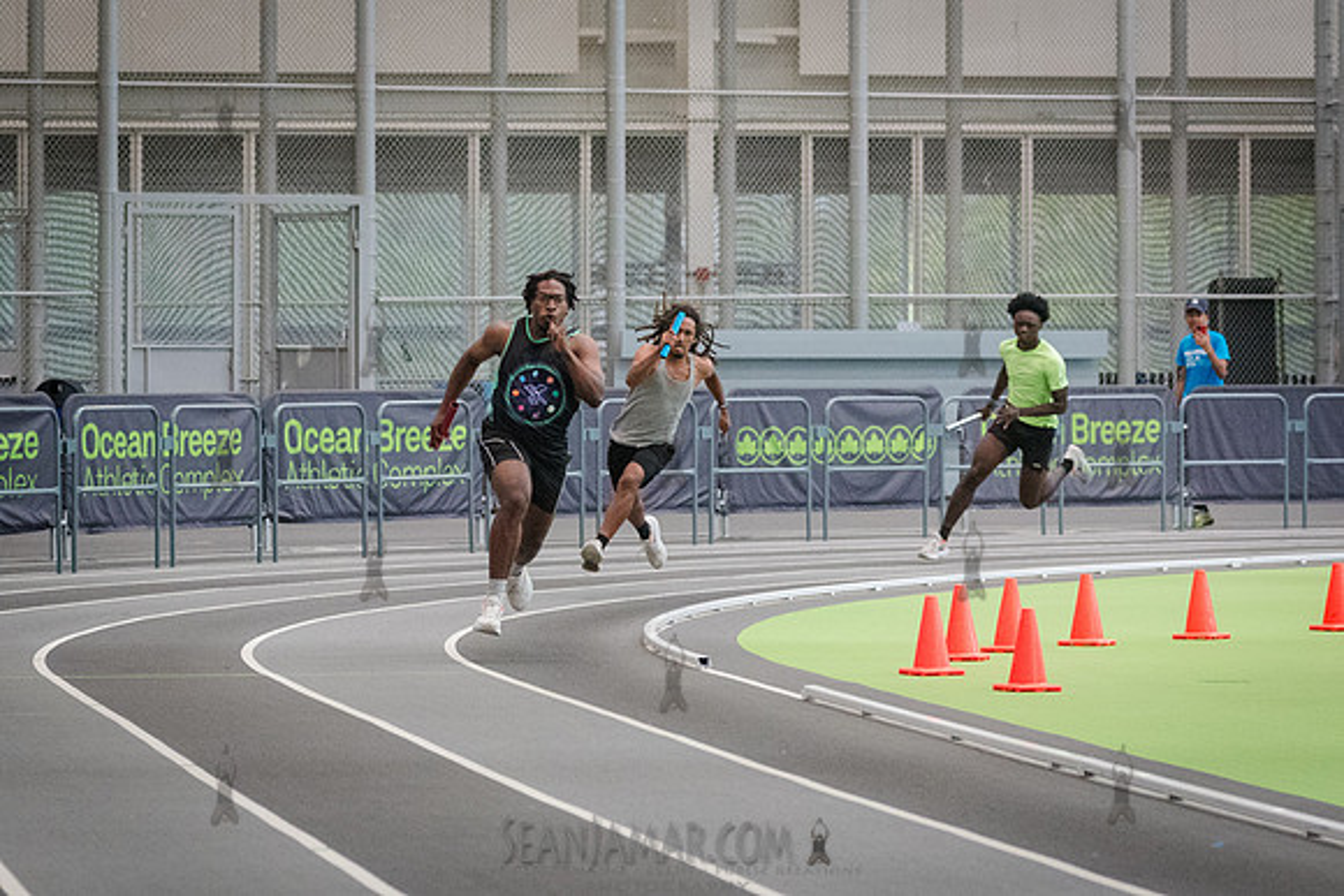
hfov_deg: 10.9
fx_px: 7055
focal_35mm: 189
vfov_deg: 7.3
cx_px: 593
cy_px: 447
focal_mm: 112
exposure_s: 1/1000
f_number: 4
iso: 6400
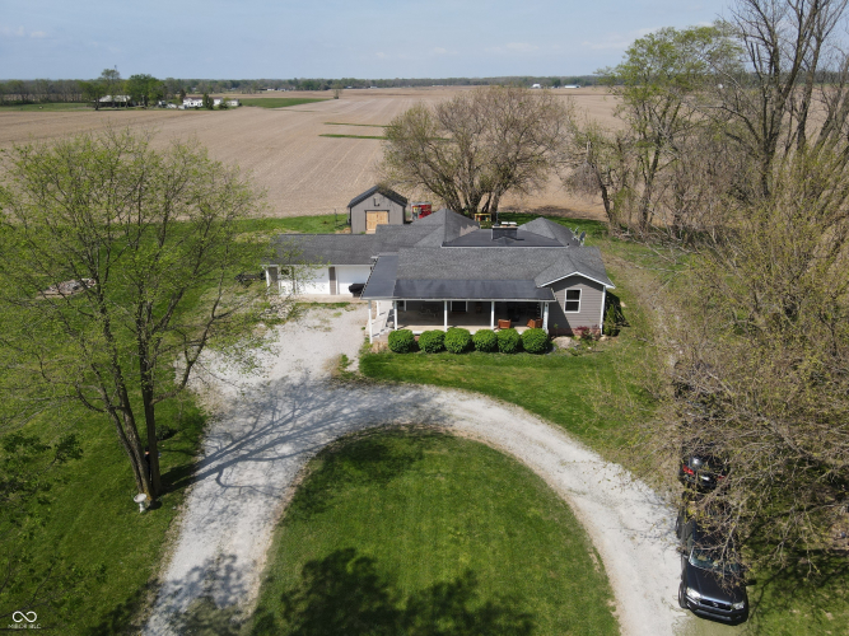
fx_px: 589
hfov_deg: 71.6
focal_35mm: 24
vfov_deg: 56.8
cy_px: 318
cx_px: 424
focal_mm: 4.5
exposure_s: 1/725
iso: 100
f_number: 2.8
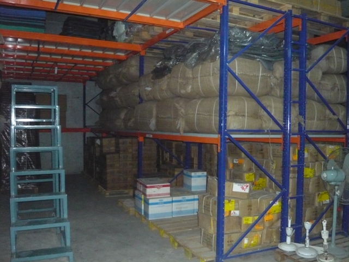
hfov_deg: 56.8
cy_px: 131
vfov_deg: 44.2
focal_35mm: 32
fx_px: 323
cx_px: 174
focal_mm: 5.2
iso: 640
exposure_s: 1/30
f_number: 3
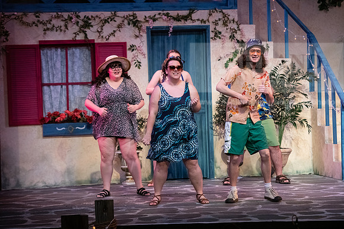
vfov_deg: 9.8
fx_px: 1338
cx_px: 172
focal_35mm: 140
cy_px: 114
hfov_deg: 14.7
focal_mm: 140
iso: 3200
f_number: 3.2
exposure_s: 1/400
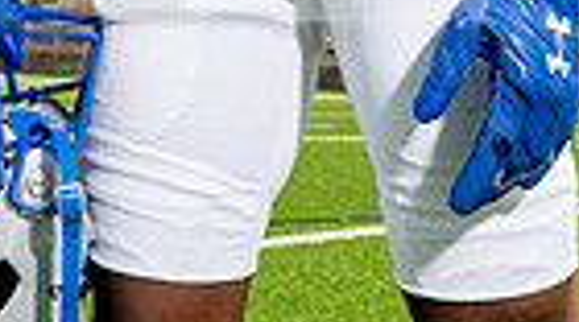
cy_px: -392
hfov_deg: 17.2
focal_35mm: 125
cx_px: 252
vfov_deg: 8.9
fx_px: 1915
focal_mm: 37
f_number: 8
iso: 100
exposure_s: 1/250
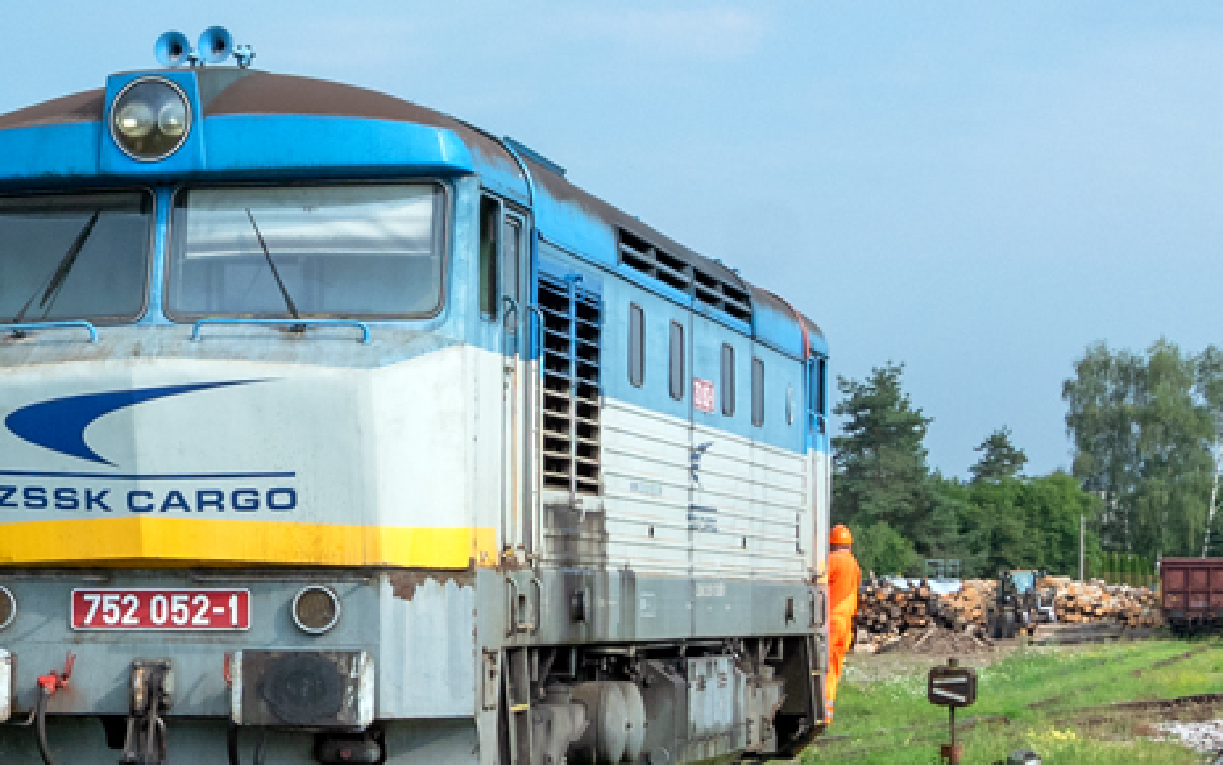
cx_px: -156
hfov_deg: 18.3
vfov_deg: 11.9
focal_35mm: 109
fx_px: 3633
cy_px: 1
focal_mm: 21
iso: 200
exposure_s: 1/640
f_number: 9
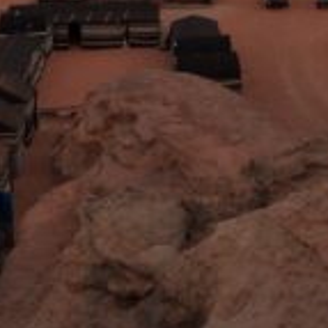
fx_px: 1061
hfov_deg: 17.5
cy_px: -77
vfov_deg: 16.7
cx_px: 200
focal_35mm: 99
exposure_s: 1/30
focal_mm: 4.12
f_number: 2.2
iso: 50
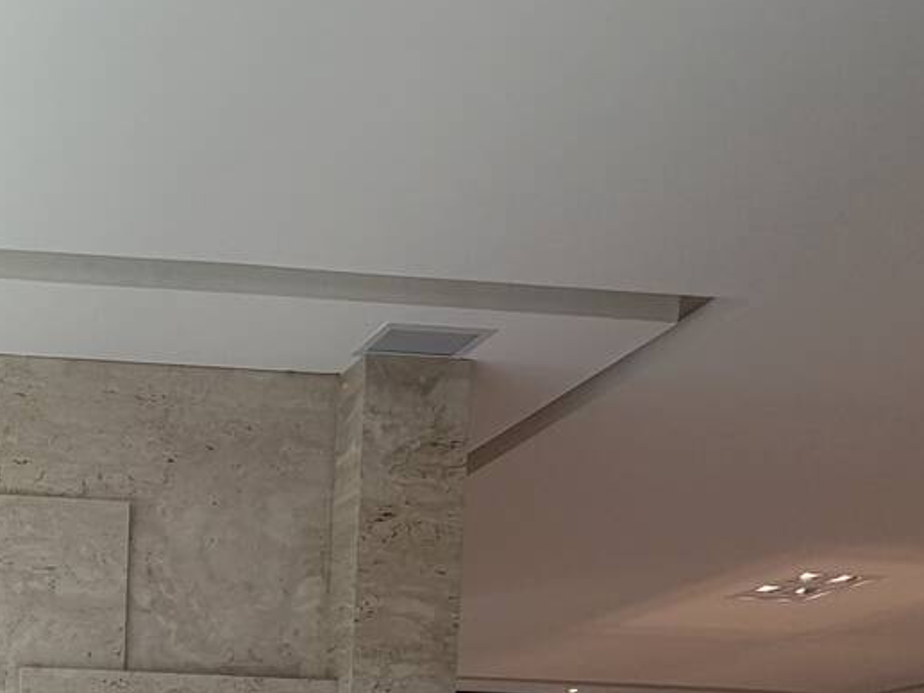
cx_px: -181
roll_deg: -1.6
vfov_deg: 29.0
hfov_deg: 36.9
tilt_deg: -2.2
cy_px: 929
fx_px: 1041
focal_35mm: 39
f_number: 2.2
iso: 40
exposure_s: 1/188
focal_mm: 2.22
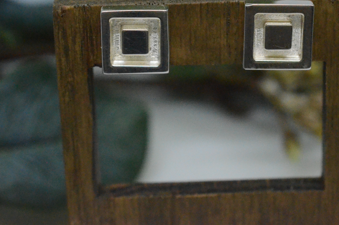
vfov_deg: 14.3
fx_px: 893
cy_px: 50
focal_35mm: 95
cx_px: 209
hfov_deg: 21.5
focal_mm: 40
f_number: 8
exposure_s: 1/1250
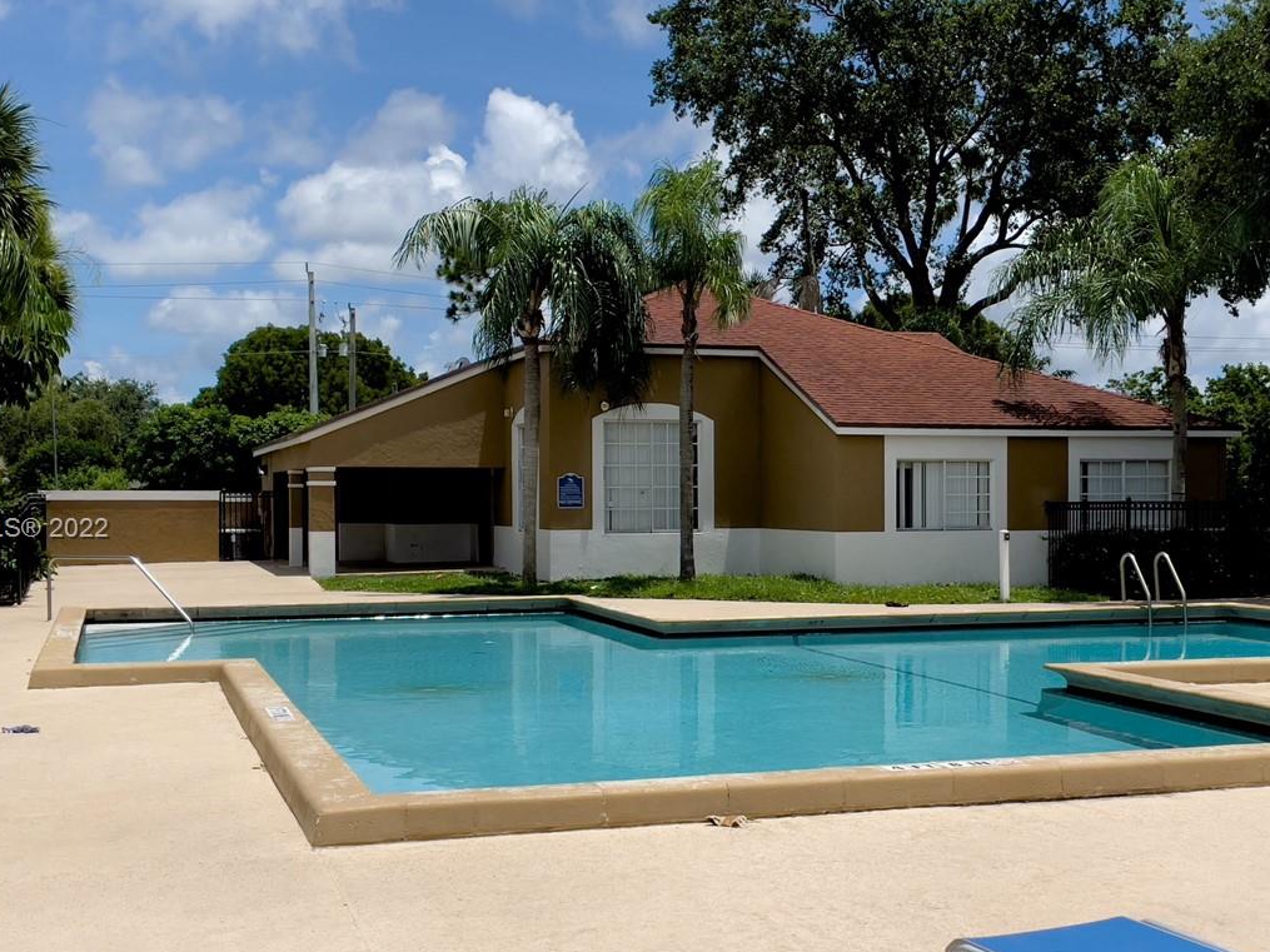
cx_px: 709
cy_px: 530
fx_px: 1504
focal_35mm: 41
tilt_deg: -1.1
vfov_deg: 35.1
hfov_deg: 45.7
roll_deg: +0.3
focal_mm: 4.2
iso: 32
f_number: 1.6
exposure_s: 1/6897
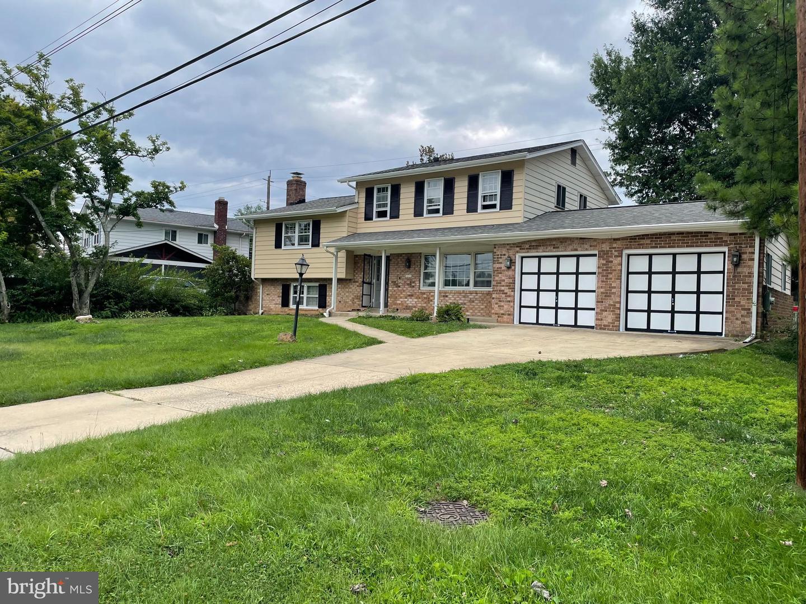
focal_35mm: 26
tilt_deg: +0.4
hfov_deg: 67.3
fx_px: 605
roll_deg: -2.2
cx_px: 403
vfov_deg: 53.1
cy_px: 302
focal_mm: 4.2
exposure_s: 1/1043
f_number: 1.6
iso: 32
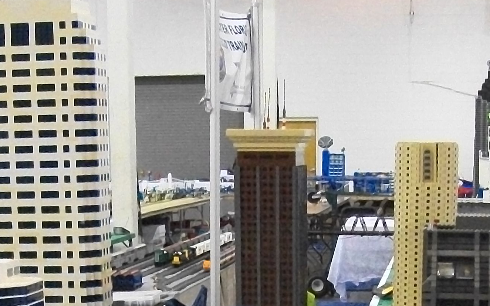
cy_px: 436
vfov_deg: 13.2
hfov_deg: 22.1
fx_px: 1255
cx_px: 245
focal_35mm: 94
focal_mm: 6
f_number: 2.7
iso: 640
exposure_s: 1/60
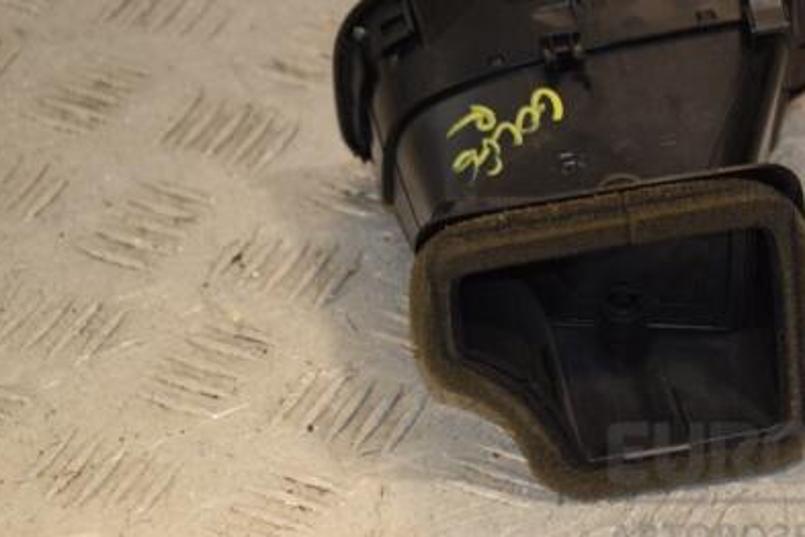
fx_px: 3841
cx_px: 569
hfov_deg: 11.9
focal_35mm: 172
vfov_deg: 8.0
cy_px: 180
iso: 800
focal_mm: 75
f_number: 6.3
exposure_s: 1/200
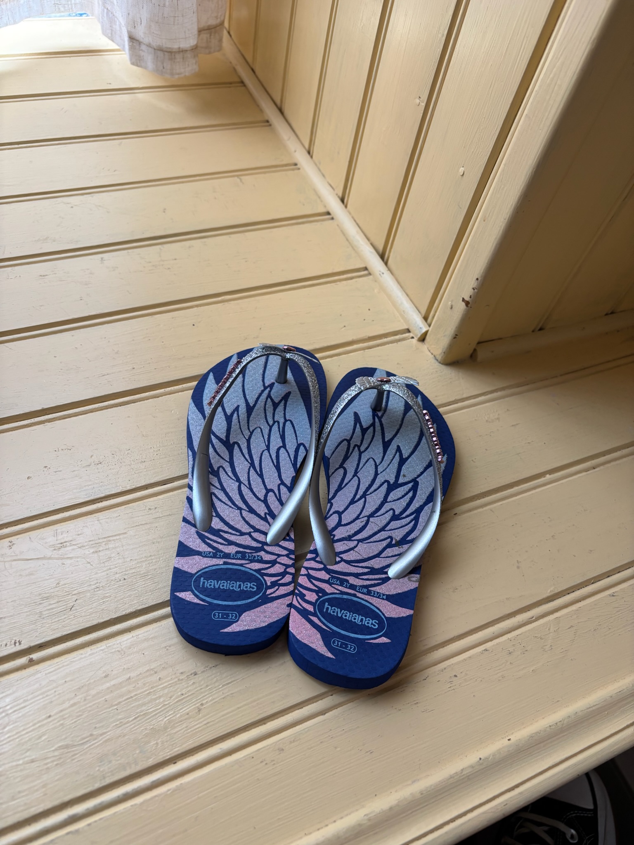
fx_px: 635
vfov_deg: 67.3
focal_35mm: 26
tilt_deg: -53.9
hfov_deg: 53.1
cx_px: 317
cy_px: 422
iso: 125
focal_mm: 5.96
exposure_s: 1/76
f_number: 1.6
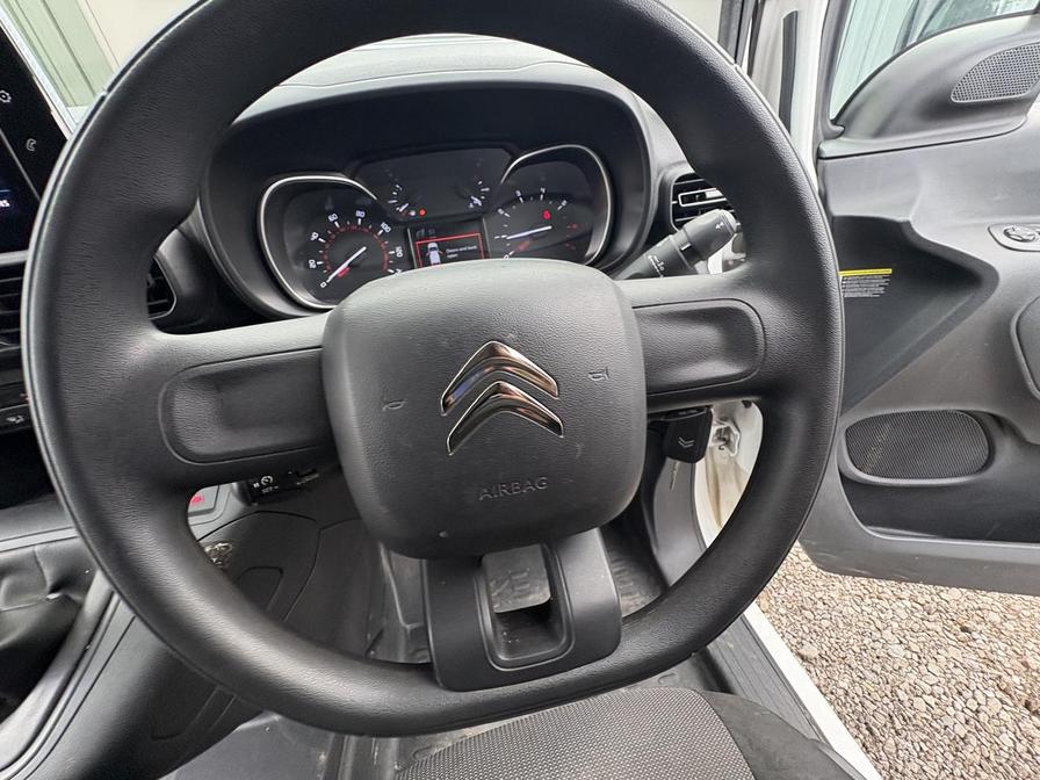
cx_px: 520
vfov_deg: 85.7
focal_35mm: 14
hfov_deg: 102.1
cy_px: 390
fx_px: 421
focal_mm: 2.22
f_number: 2.2
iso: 125
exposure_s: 1/108
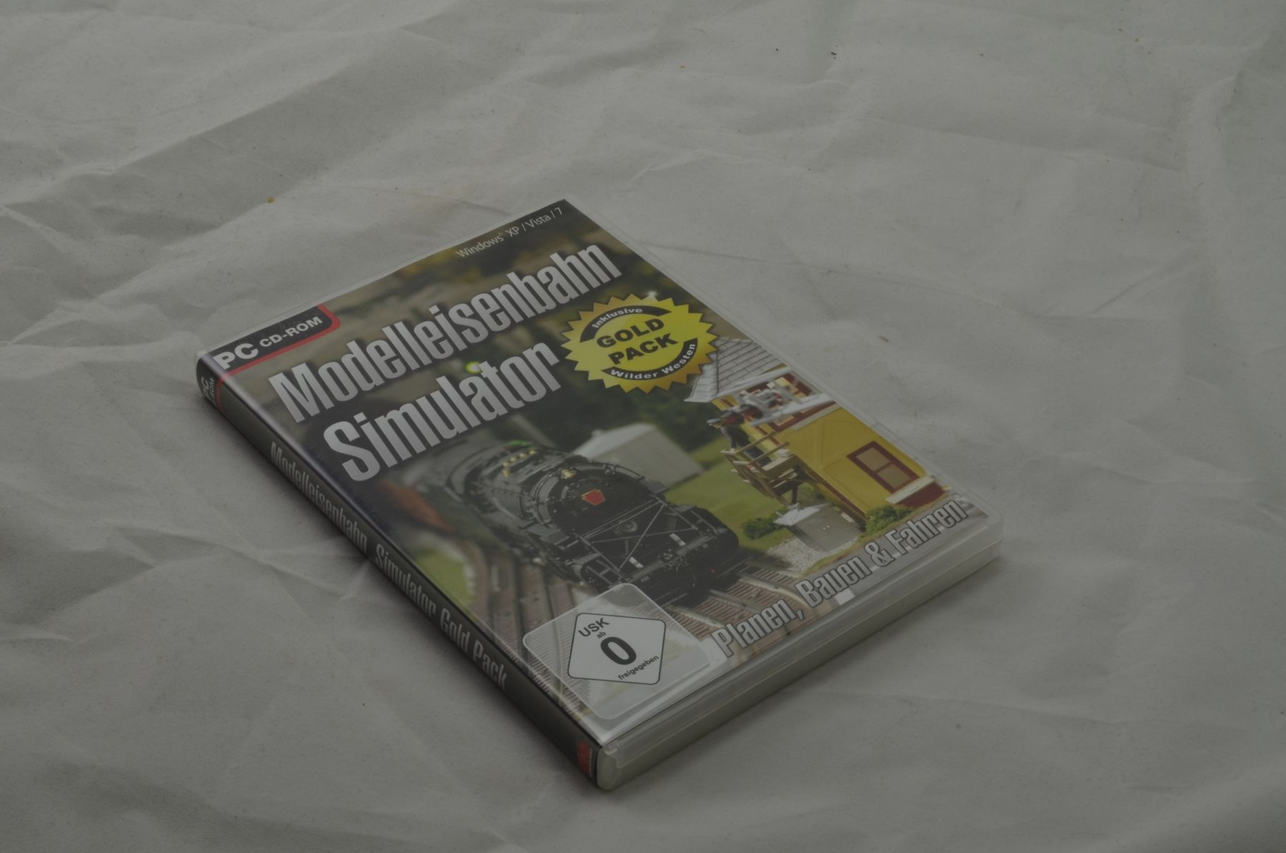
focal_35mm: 60
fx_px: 2139
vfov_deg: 22.5
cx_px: 643
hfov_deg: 33.5
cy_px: 426
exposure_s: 1/3
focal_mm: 40
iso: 100
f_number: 20
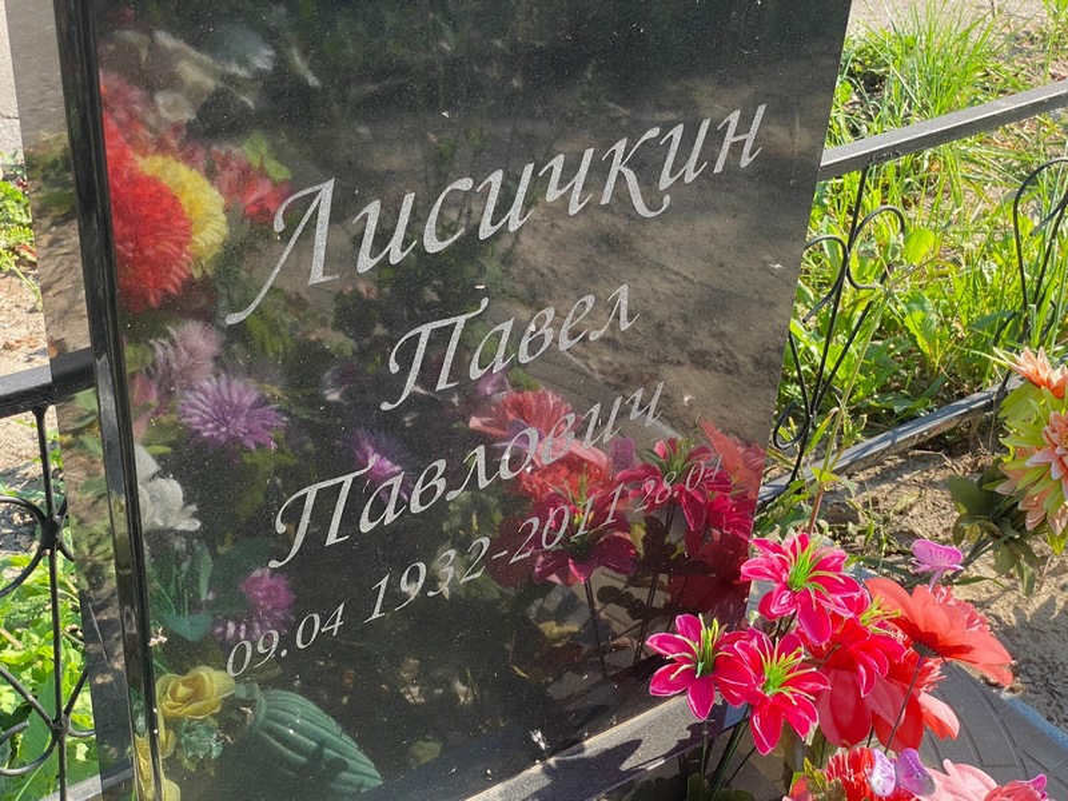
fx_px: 1604
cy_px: 400
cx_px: 534
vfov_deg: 28.0
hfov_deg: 36.8
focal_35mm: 52
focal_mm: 6
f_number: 2
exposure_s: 1/510
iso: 20
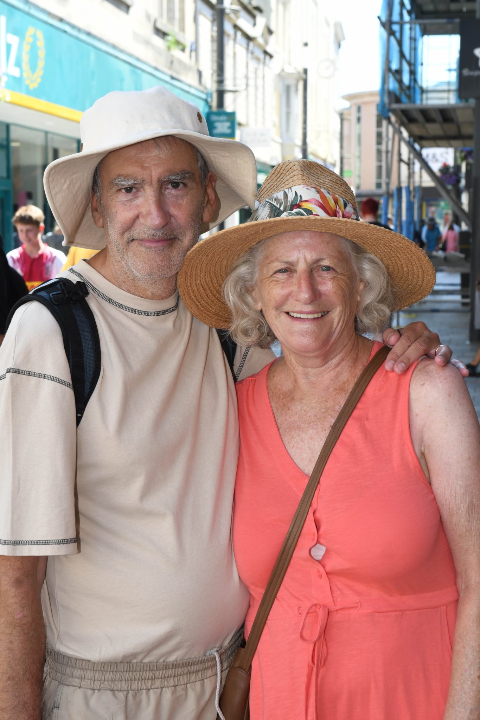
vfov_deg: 28.1
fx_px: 1440
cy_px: 360
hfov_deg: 18.9
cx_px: 240
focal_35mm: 72
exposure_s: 1/320
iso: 500
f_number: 6.3
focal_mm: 48
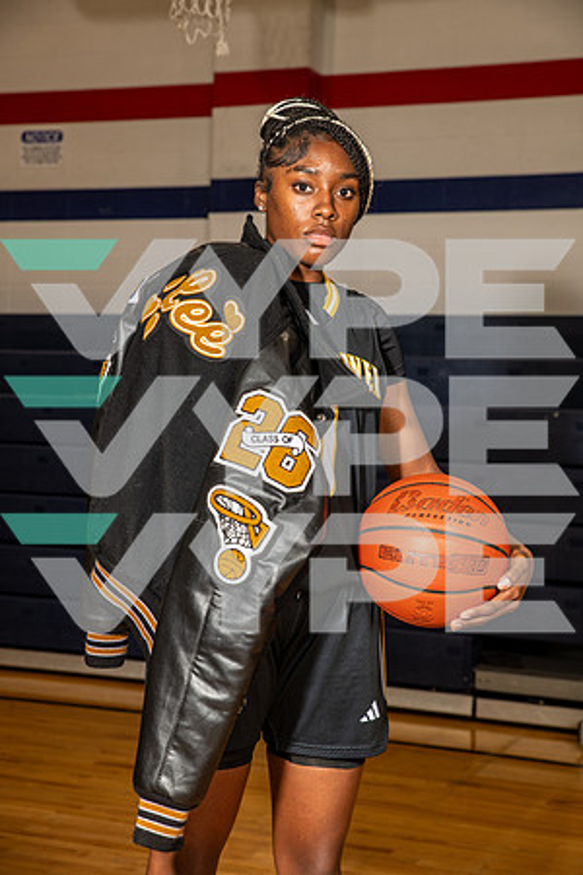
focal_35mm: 62
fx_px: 1506
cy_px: 438
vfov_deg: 32.4
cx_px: 292
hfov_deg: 21.9
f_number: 6.3
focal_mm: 62
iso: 320
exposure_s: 1/250
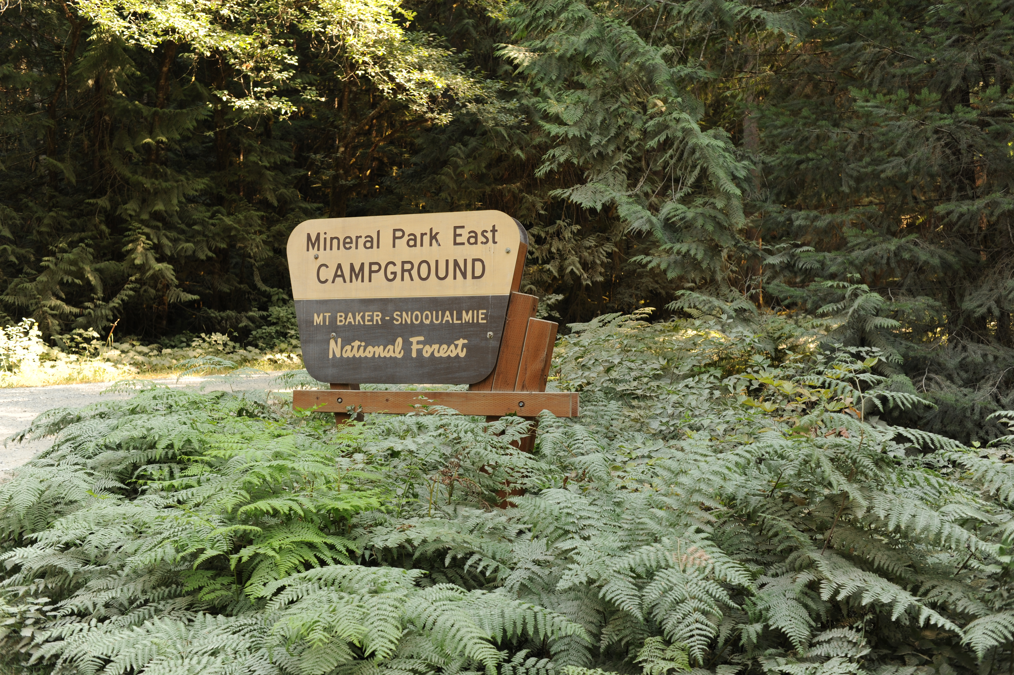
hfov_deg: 54.5
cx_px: 507
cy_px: 338
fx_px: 985
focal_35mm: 35
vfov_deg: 37.8
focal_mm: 35
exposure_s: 1/60
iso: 200
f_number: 5.6
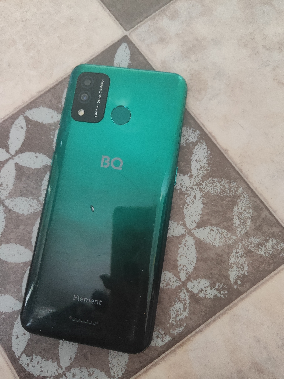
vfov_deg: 73.9
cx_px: 142
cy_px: 190
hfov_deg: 58.9
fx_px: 252
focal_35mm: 23
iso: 920
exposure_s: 1/33.3
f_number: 1.8
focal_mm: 5.4
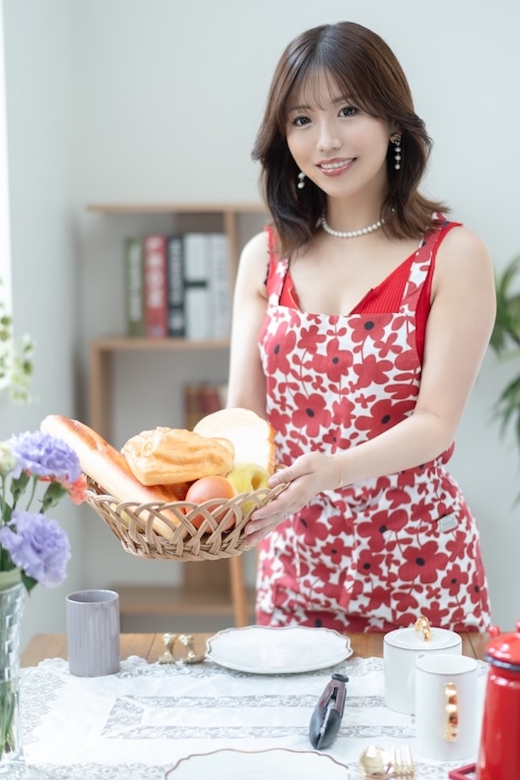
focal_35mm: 63
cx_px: 252
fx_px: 1364
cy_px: 385
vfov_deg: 31.9
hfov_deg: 21.6
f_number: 1.8
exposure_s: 1/80
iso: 125
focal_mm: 55
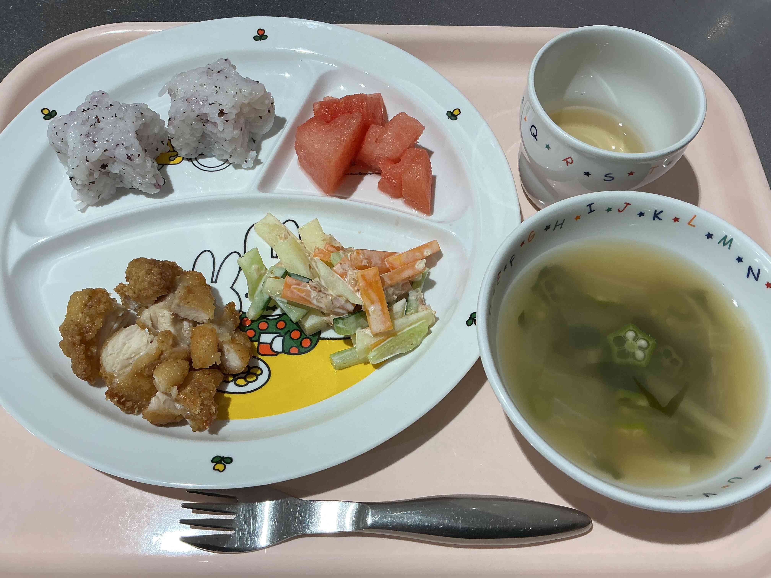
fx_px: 646
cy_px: 289
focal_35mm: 29
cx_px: 386
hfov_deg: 61.7
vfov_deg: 48.2
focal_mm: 3
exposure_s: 1/60
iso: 40
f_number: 1.8
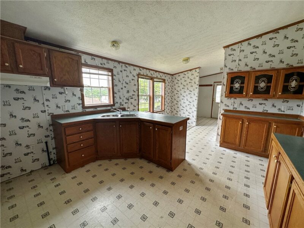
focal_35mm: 14
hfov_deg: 102.1
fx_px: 123
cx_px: 152
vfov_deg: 85.7
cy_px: 114
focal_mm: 2.22
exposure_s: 1/99
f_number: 2.2
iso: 80
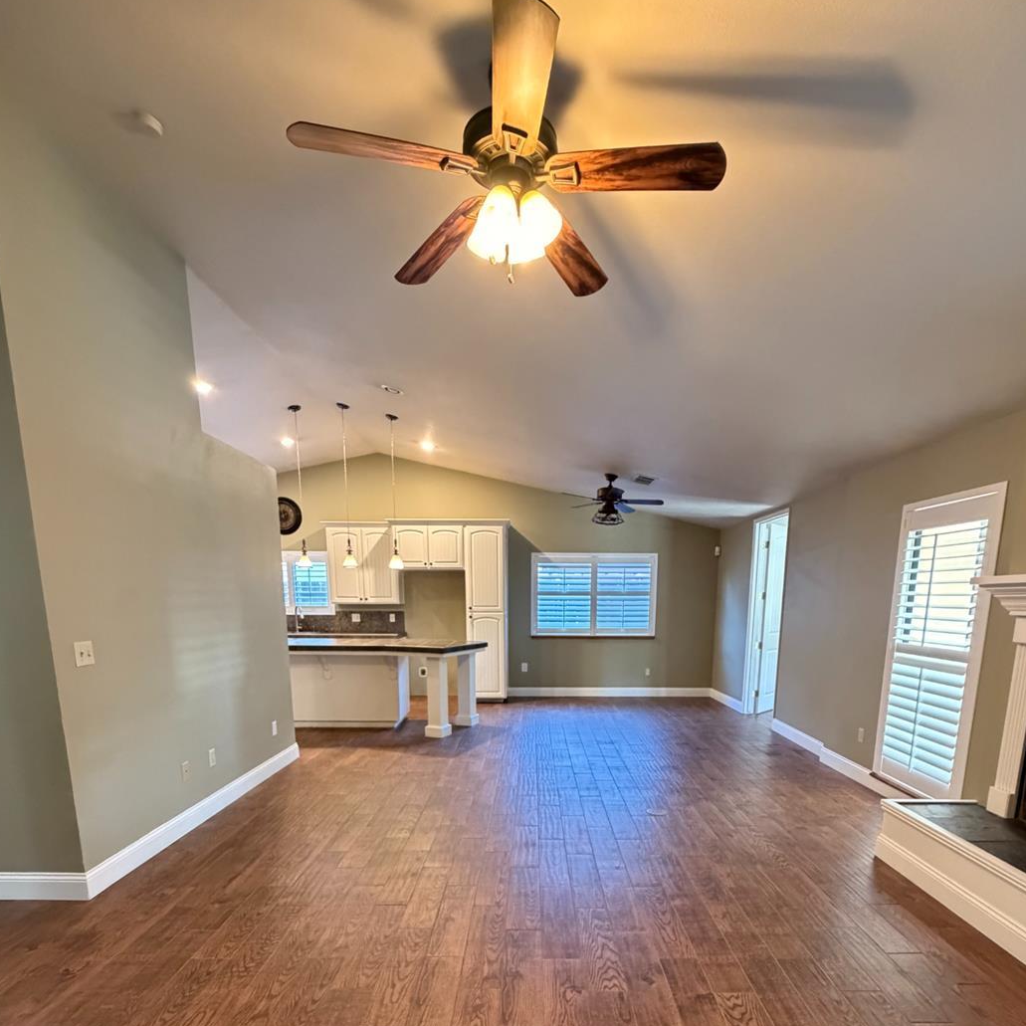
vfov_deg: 77.0
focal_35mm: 18
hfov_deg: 80.7
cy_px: 717
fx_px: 604
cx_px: 537
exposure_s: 1/60
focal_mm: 2.22
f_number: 2.2
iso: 1250
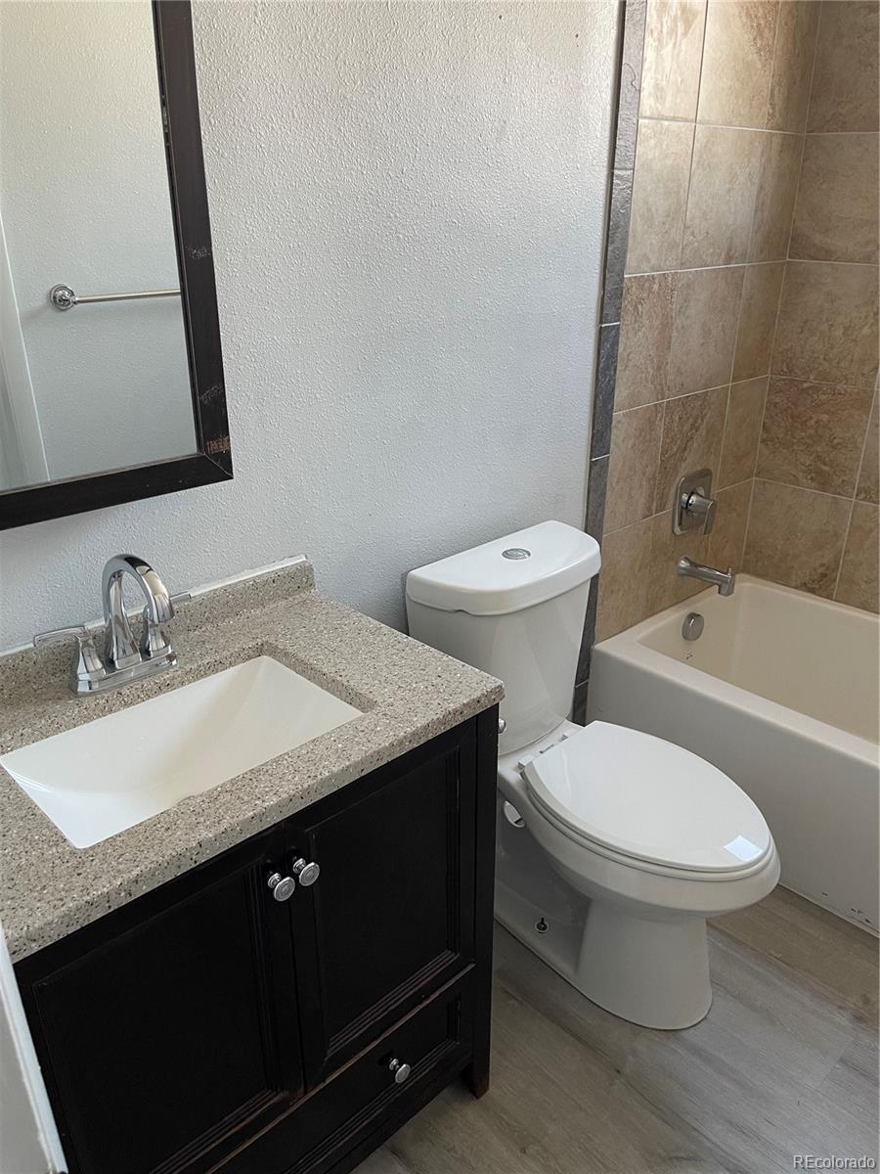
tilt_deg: -23.4
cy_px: 587
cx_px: 440
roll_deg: +0.5
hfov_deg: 53.1
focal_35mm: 26
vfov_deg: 67.3
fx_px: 881
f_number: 1.6
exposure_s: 1/68
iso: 125
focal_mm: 5.1
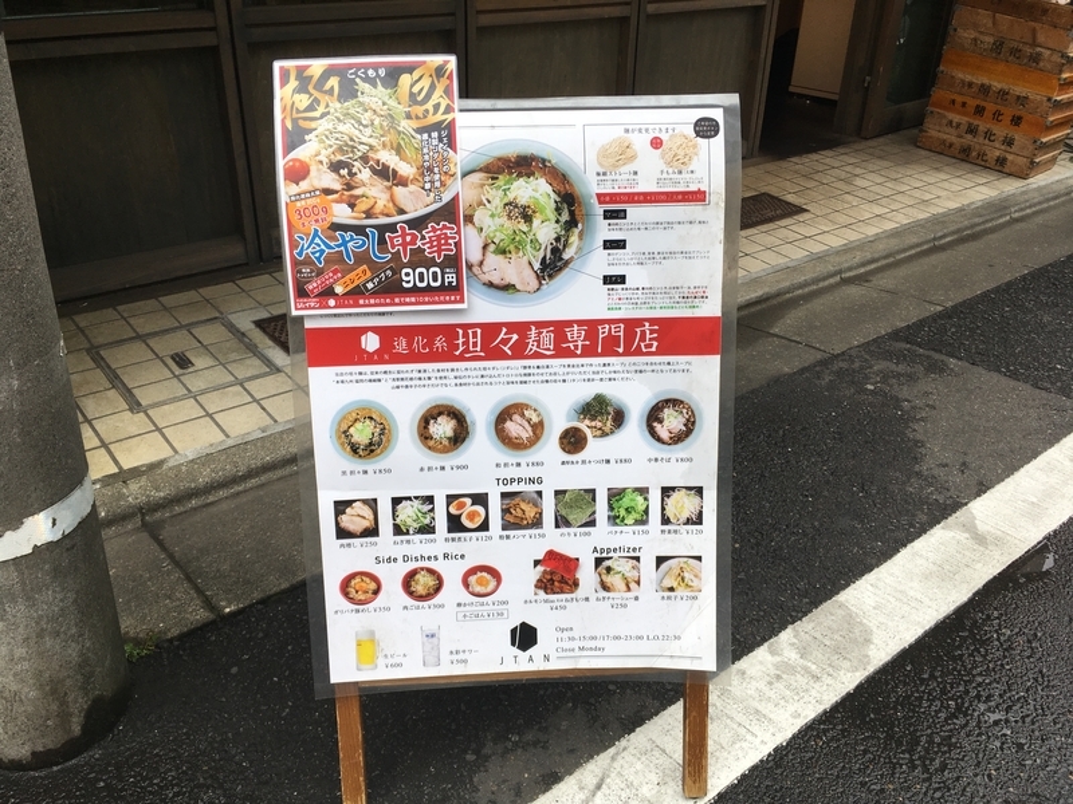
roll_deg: -2.2
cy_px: 402
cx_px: 536
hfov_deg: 61.7
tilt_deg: -29.3
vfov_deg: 48.2
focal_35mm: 29
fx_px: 899
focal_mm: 4.15
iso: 25
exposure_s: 1/243
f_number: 2.2
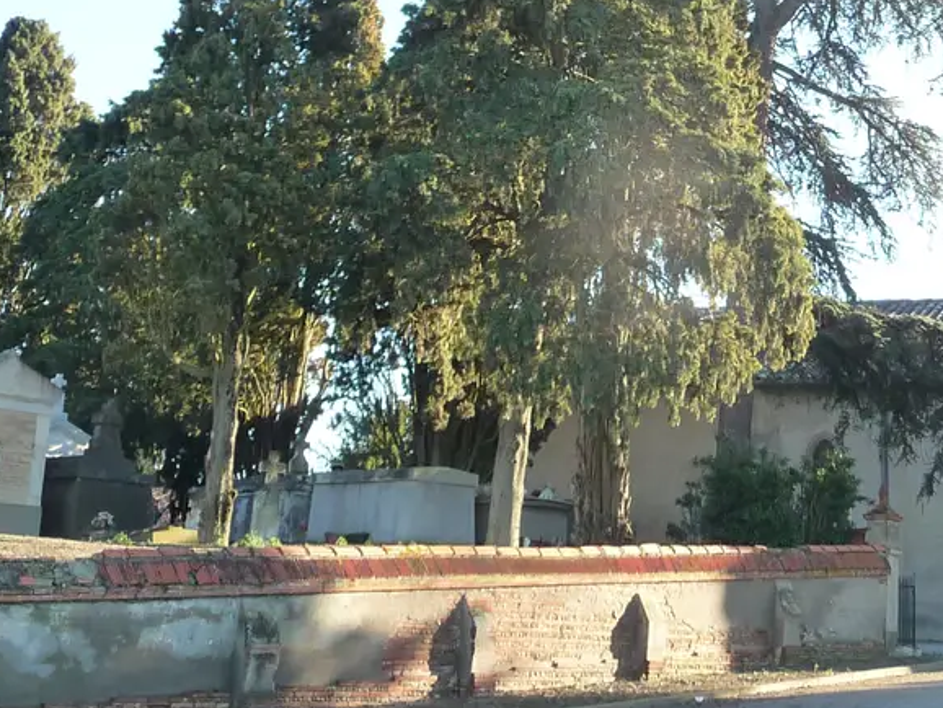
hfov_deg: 30.5
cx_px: 741
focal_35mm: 62
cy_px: 168
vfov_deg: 23.4
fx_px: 1690
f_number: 3.3
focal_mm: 4.7
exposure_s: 1/160
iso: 160
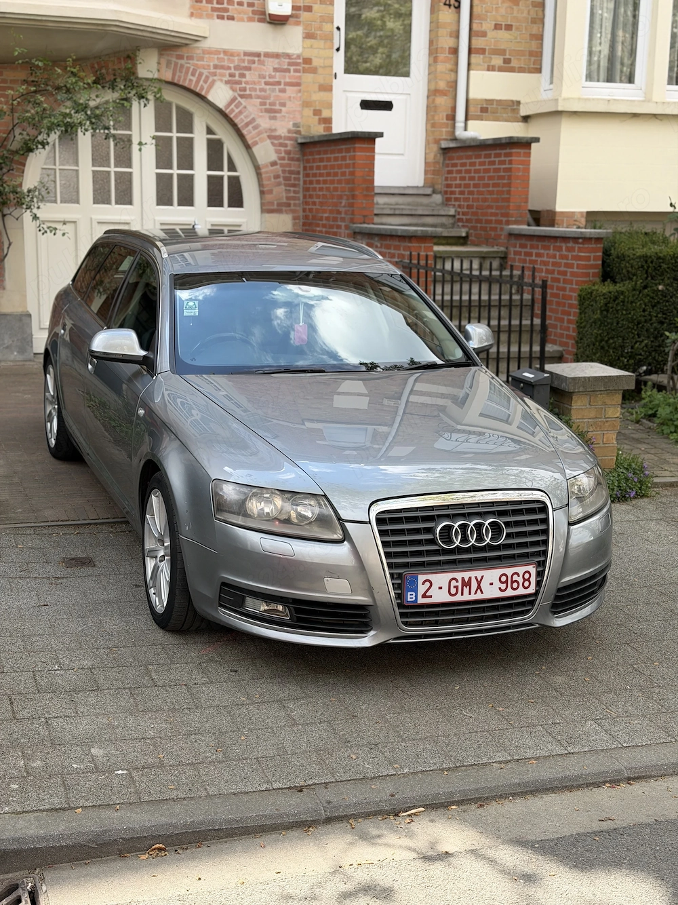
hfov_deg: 30.3
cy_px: 452
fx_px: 1254
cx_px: 339
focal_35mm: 48
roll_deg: -1.4
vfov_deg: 39.7
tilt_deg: -11.5
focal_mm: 6.76
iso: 64
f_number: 1.78
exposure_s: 1/1242
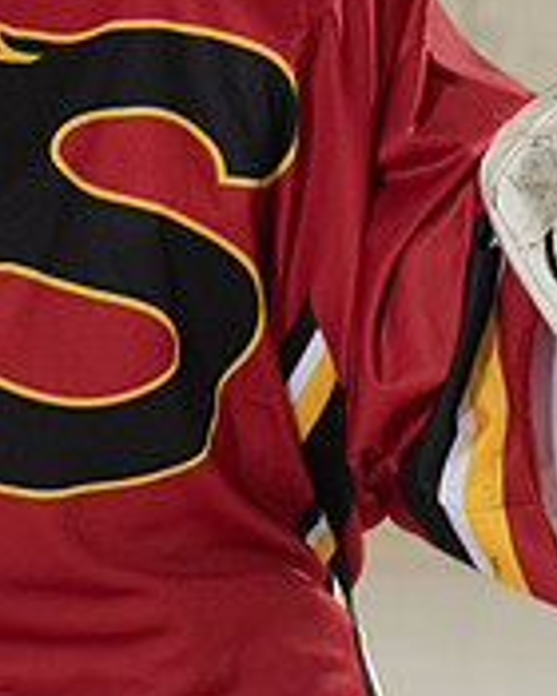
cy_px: -26
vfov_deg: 4.4
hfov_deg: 3.6
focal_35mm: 435
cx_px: -39
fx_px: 8964
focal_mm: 85
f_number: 5
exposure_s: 1/200
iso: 1000
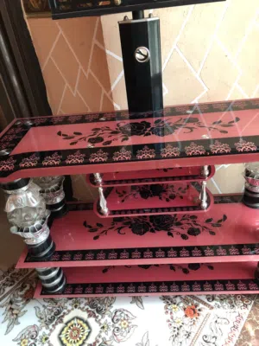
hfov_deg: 49.7
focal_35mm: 28
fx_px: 279
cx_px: 130
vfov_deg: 63.4
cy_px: 173
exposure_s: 1/15
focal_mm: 4
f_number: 1.8
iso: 80
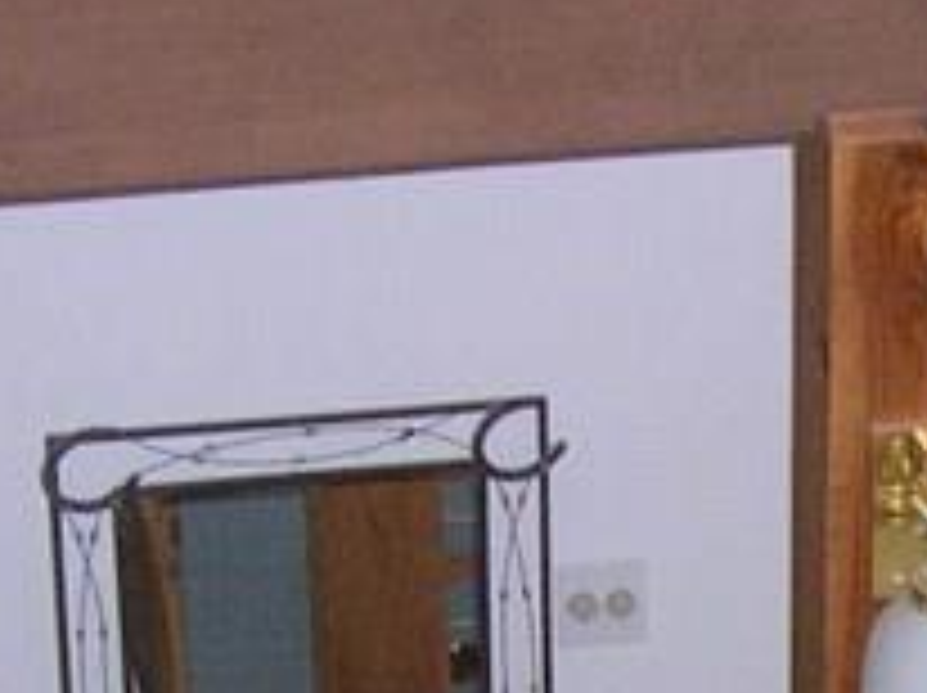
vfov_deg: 7.5
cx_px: 1206
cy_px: 1386
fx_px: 5055
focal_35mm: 189
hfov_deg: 10.3
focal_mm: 8
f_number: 2.8
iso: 400
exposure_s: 1/60
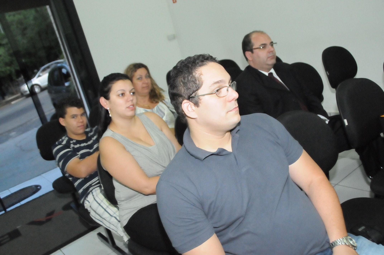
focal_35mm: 33
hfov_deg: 57.3
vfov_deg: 39.9
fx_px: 352
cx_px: 192
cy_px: 128
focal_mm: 22
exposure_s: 1/200
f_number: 4.5
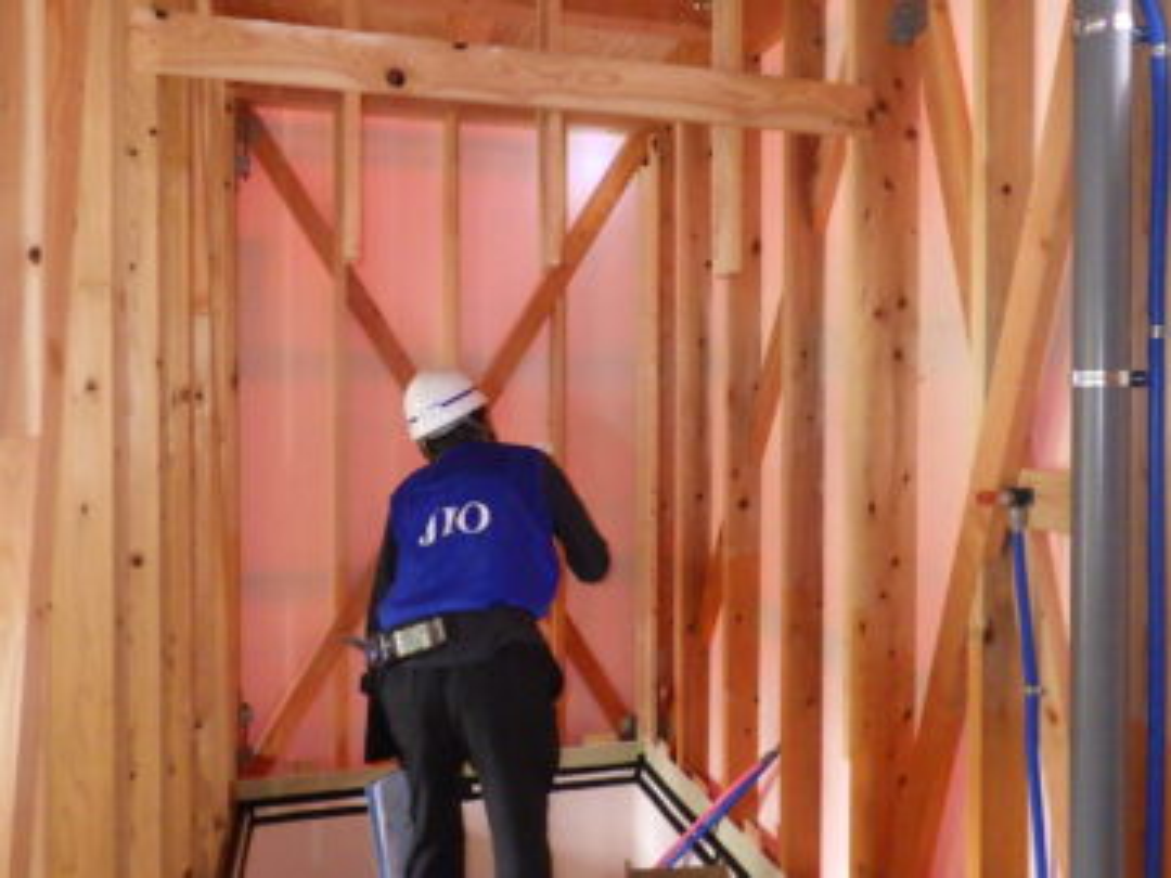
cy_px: 439
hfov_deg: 63.4
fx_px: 947
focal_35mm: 28
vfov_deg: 49.7
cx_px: 586
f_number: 3.5
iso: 1600
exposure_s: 1/40
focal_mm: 5
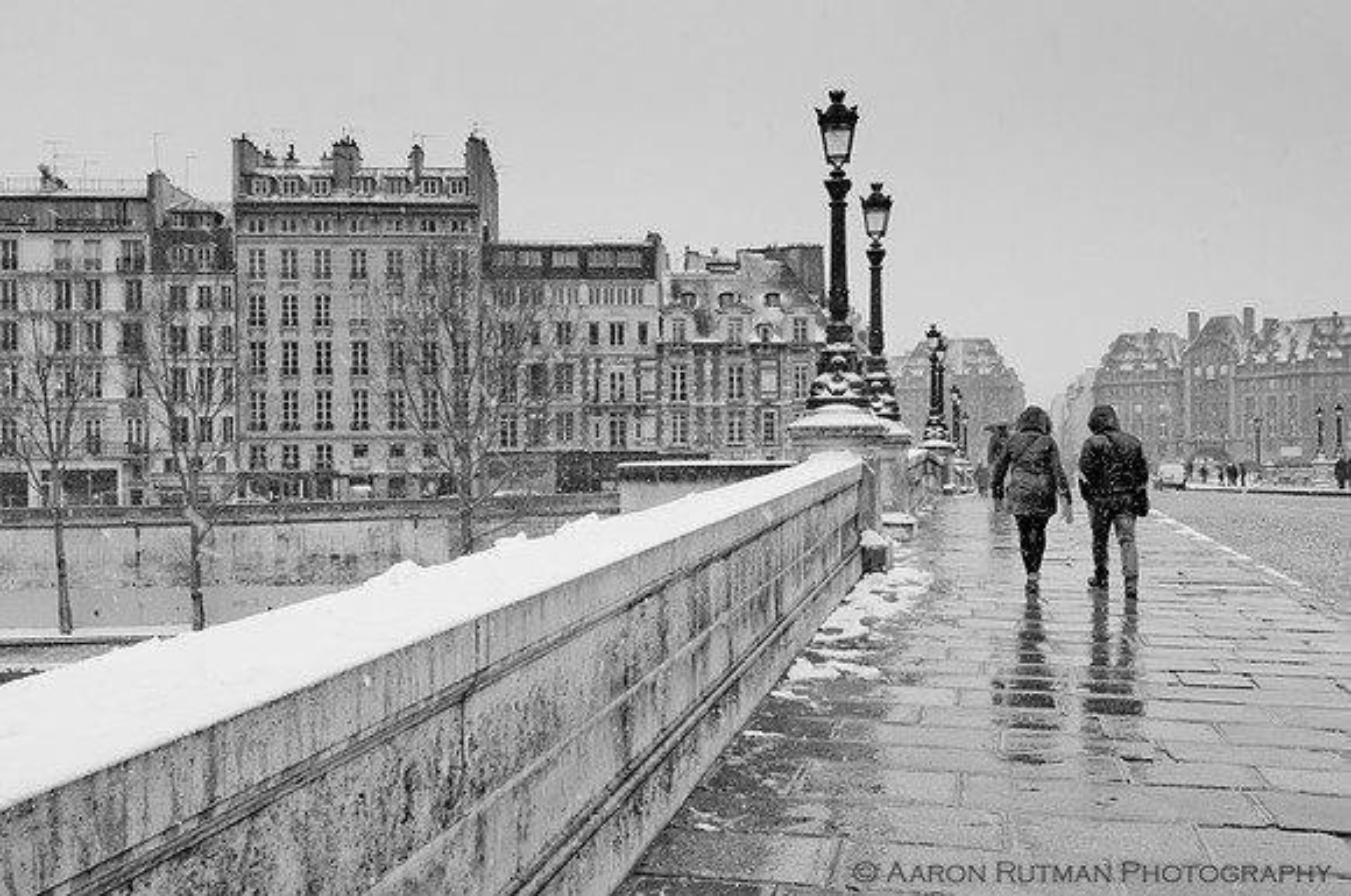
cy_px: 448
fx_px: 1349
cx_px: 676
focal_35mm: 36
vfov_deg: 36.8
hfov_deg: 53.2
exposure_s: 1/125
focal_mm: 24
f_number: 11
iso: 200
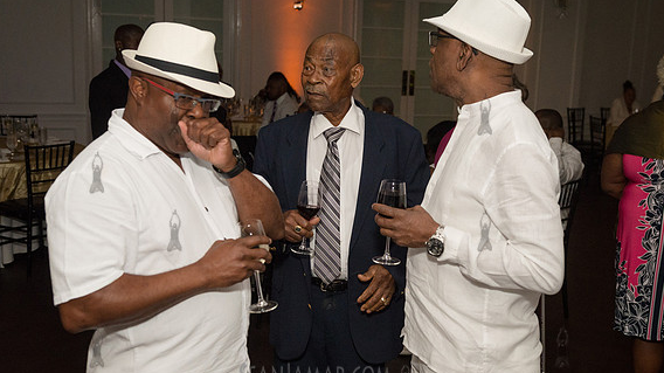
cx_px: 373
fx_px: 810
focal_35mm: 46
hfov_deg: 44.5
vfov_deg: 25.9
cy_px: 195
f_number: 4
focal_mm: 38
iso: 2500
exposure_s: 1/1000
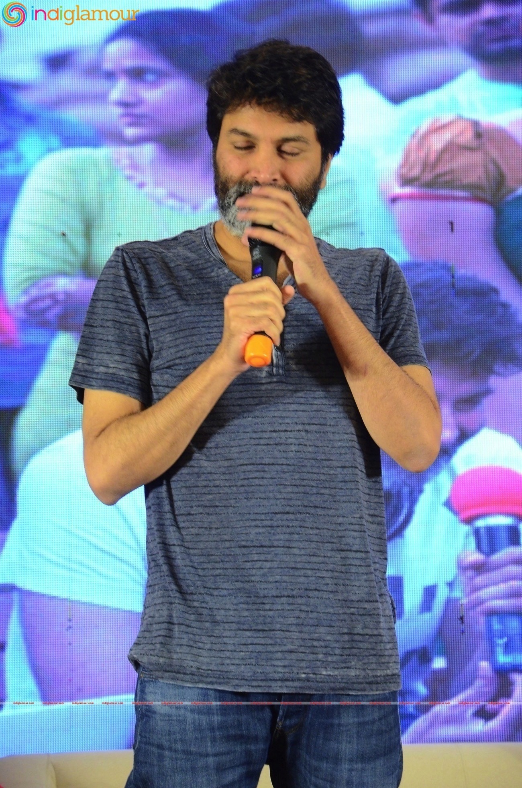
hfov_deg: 8.7
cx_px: 261
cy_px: 394
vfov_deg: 13.1
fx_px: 3441
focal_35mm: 158
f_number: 5.6
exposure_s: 1/80
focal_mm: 105
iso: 2000
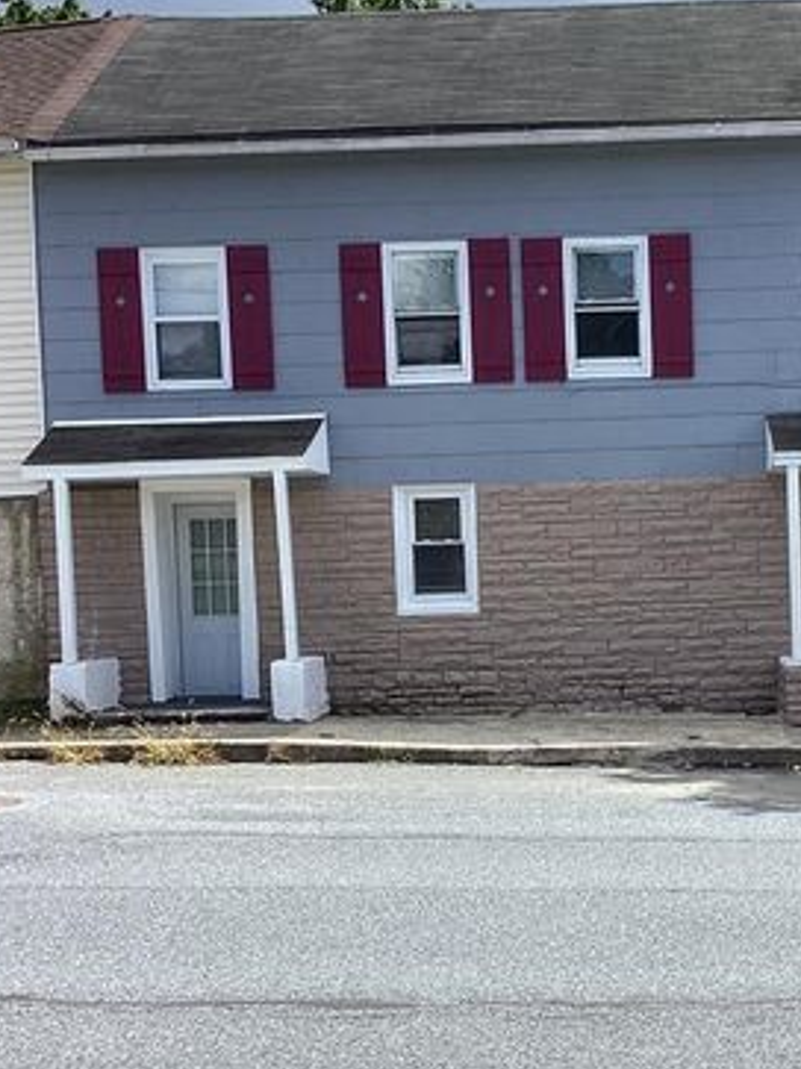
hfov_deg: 25.2
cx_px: 648
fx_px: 1760
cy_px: 673
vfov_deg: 33.6
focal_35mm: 57
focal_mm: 3.3
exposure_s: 1/1148
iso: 25
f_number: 2.4
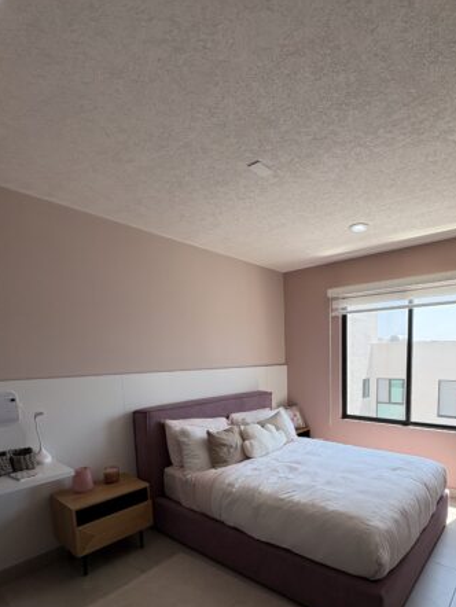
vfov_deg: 82.3
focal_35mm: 19
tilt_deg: -8.5
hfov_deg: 67.0
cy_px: 396
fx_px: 333
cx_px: 302
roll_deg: +1.6
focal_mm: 2.22
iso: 64
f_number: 2.2
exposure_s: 1/381
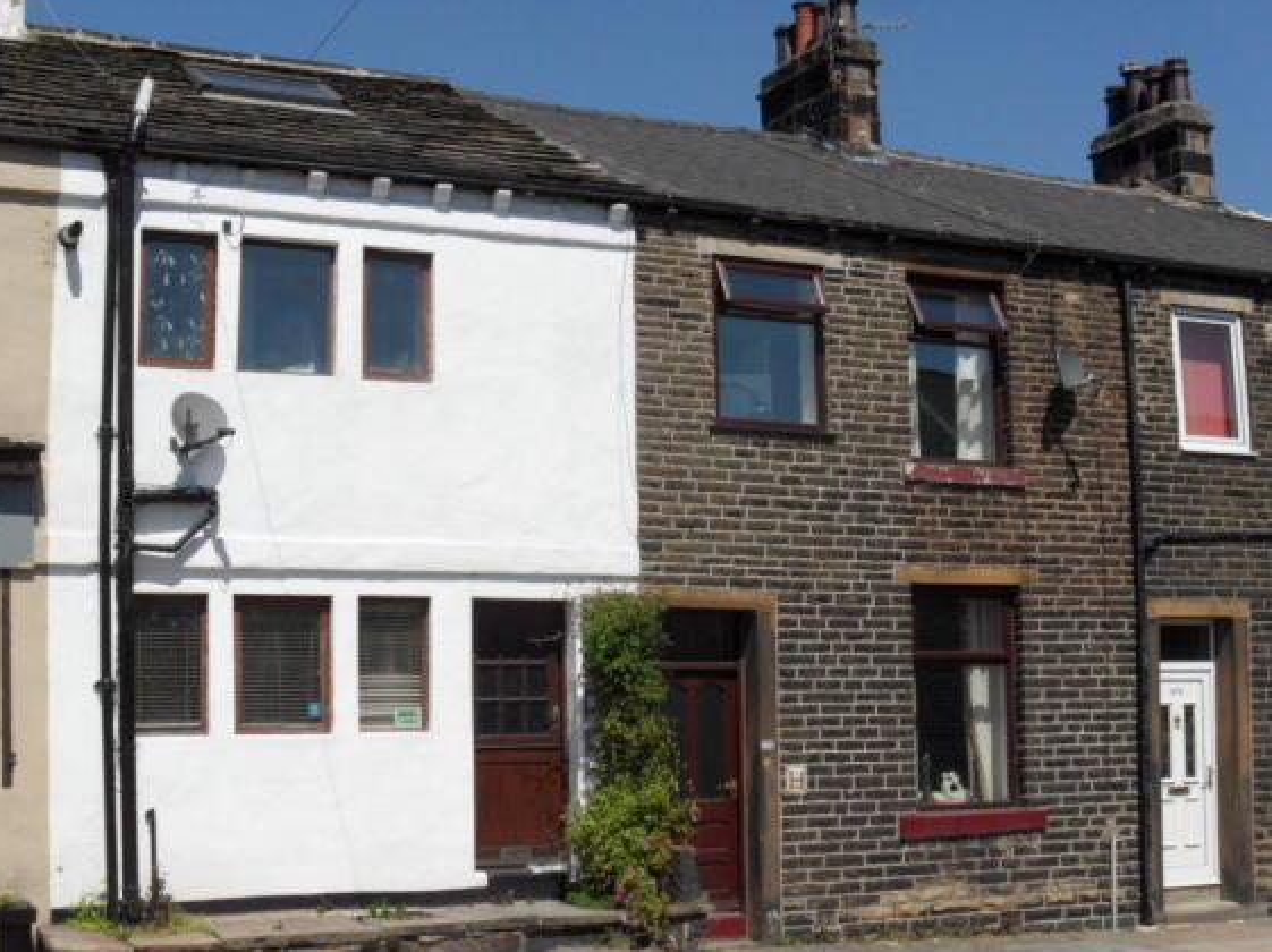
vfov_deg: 28.0
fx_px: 1910
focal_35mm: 52
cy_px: 491
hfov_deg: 36.8
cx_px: 616
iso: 80
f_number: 5.4
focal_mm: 8.2
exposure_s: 1/750
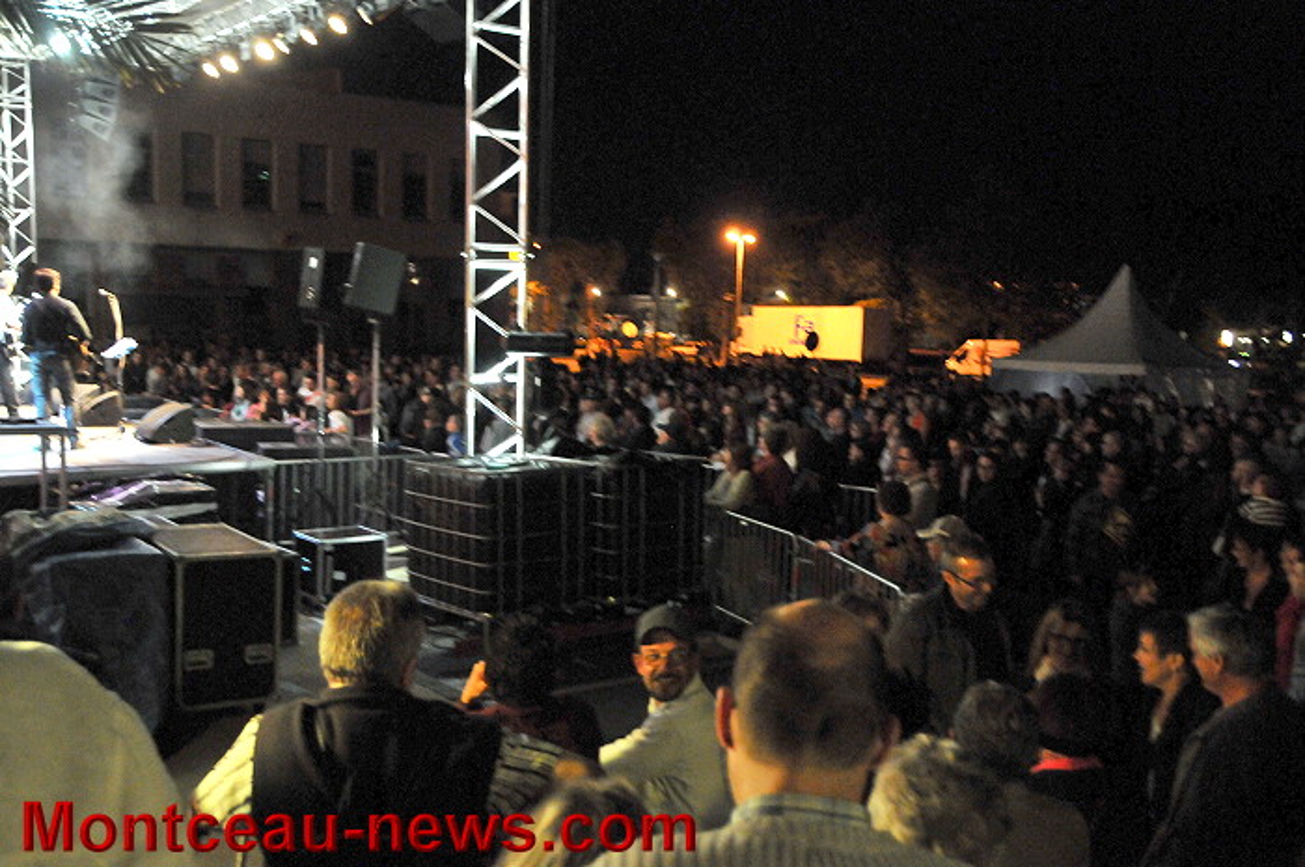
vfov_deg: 36.8
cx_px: 652
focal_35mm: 36
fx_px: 1303
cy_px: 434
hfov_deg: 53.2
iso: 3200
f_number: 3.8
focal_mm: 24
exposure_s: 1/30
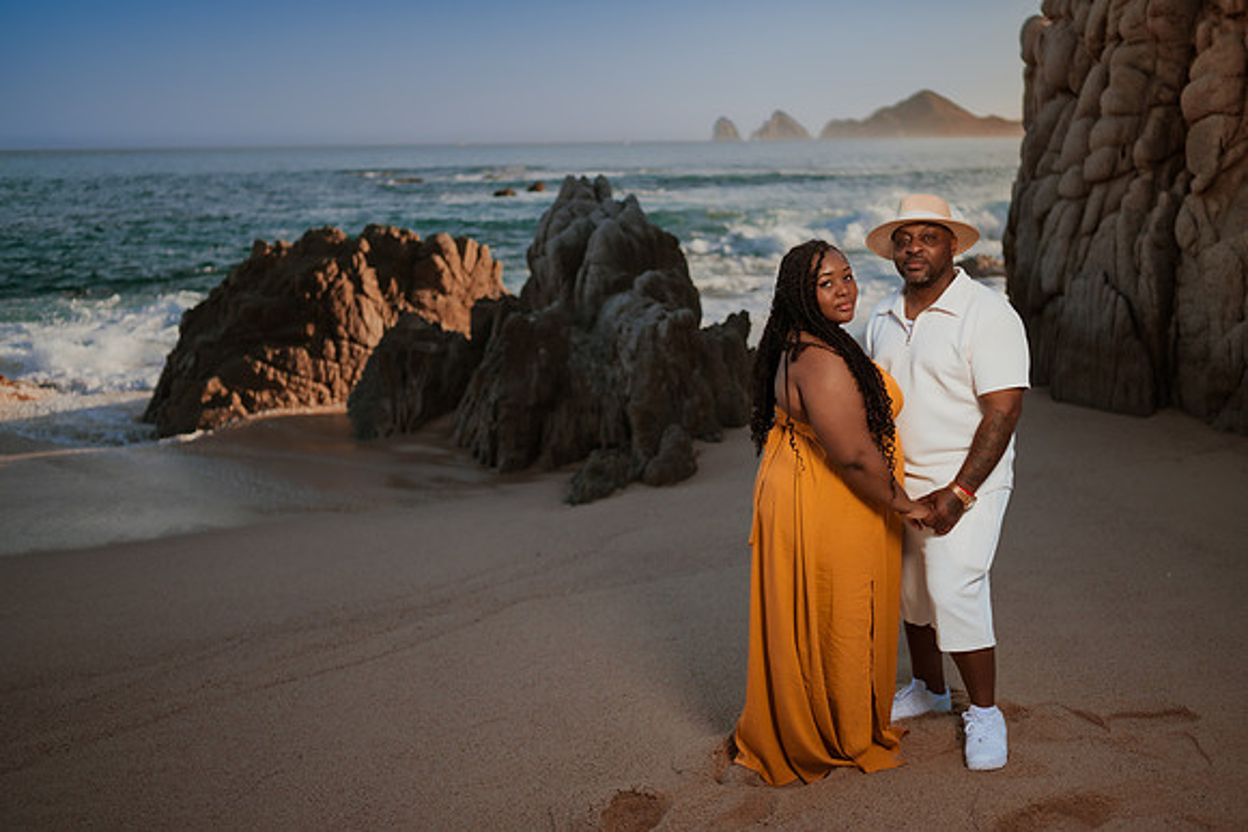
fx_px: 1214
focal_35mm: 35
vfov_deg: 37.9
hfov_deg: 54.4
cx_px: 624
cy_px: 416
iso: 100
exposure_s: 1/2500
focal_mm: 35
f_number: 1.8
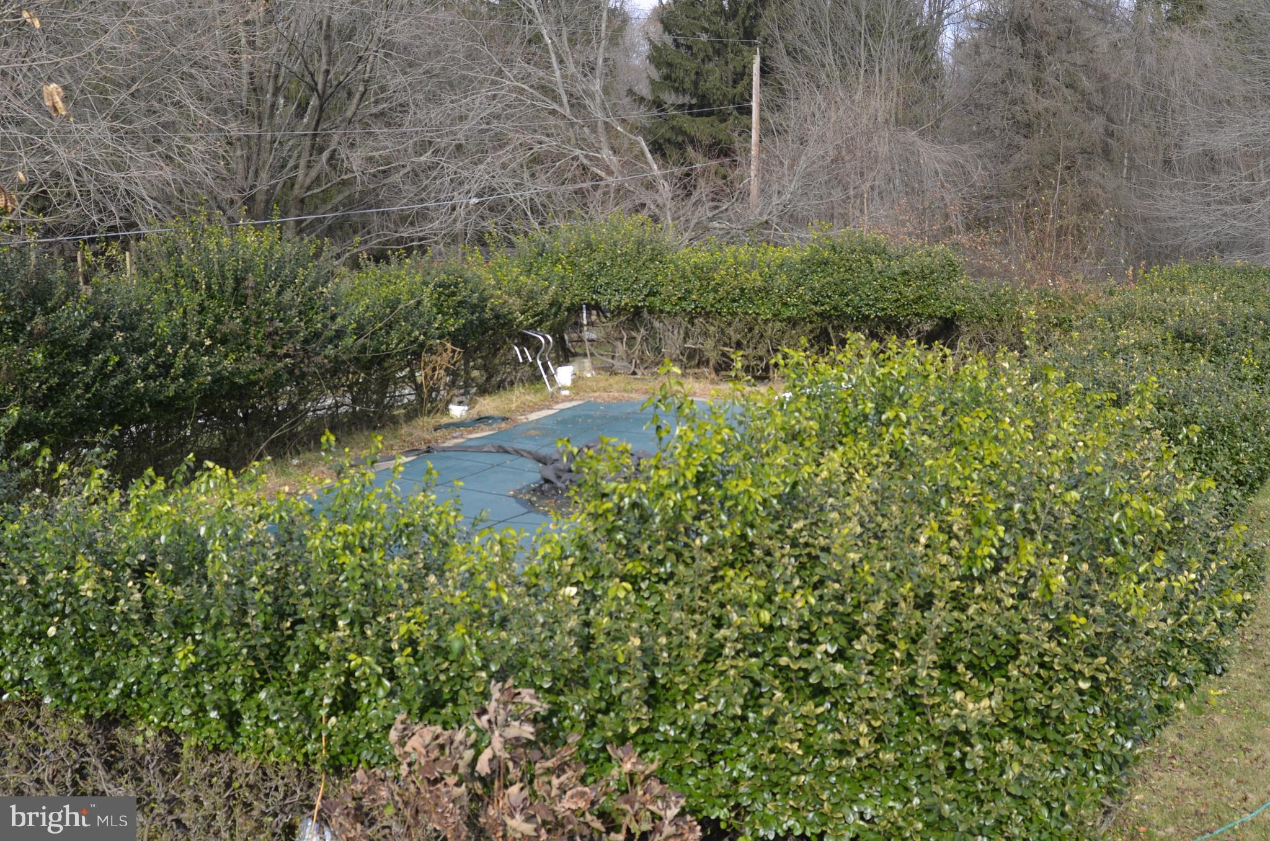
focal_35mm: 51
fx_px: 1795
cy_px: 420
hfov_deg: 39.0
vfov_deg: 26.4
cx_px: 635
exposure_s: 1/160
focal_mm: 34
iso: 100
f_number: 6.3
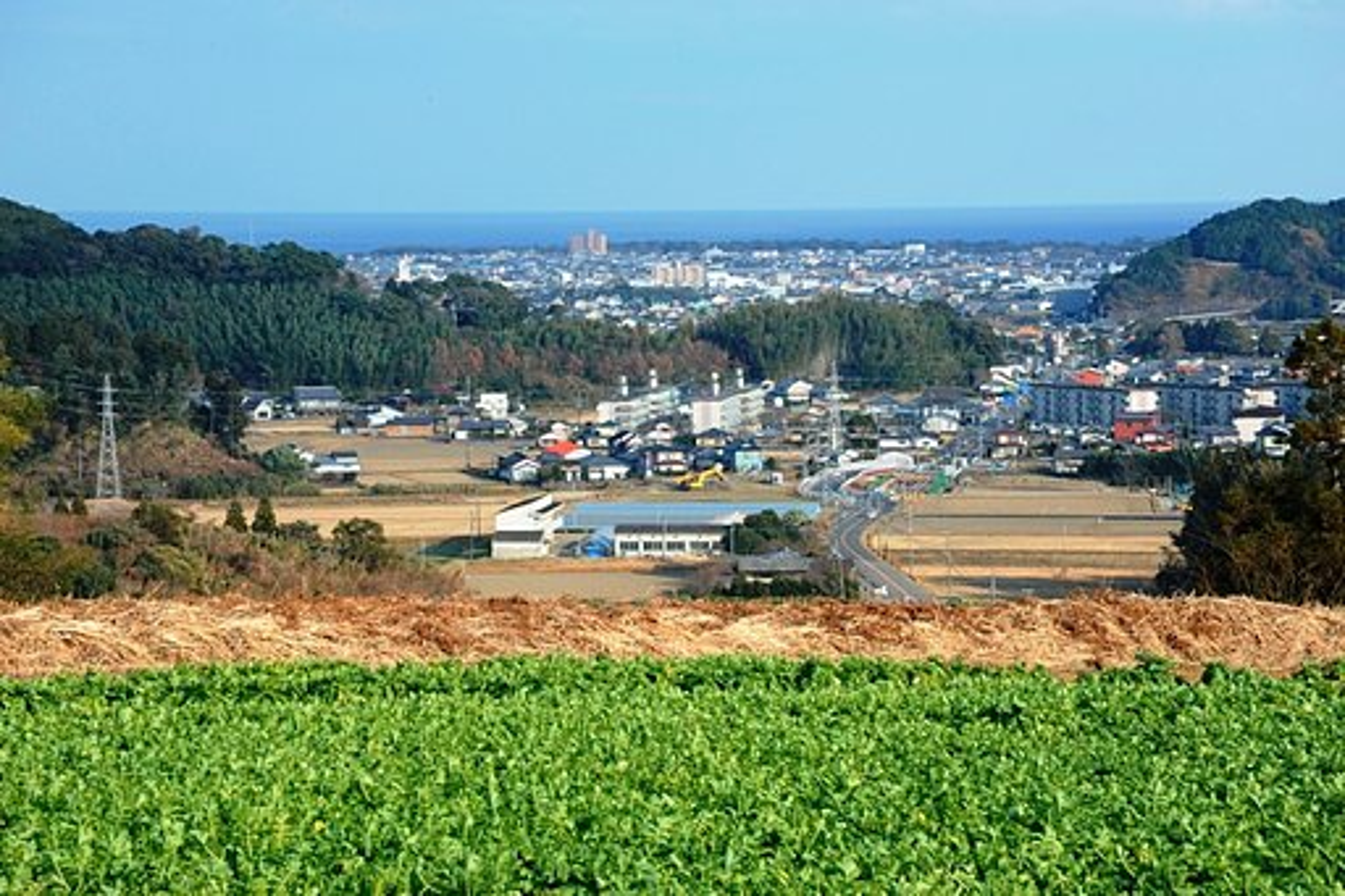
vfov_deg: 12.4
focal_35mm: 110
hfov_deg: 18.6
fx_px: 4108
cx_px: 672
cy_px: 448
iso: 400
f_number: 14
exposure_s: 1/200
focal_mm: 110
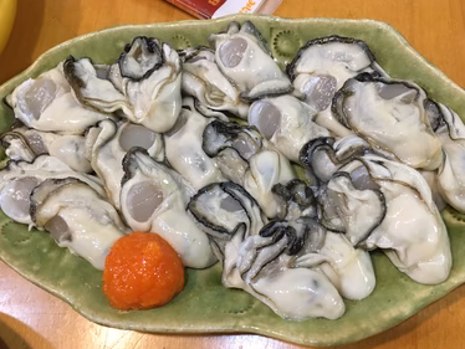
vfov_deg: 45.5
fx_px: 417
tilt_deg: -65.8
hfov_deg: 58.3
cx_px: 229
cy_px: 174
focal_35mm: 31
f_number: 2.2
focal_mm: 4.15
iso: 125
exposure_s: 1/30
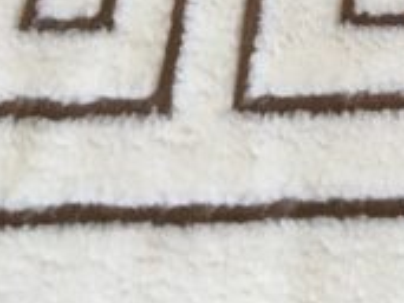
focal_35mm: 102
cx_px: 576
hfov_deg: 17.6
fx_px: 1190
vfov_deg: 13.3
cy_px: -215
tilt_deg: -46.5
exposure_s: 1/33
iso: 32
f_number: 2.2
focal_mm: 4.15
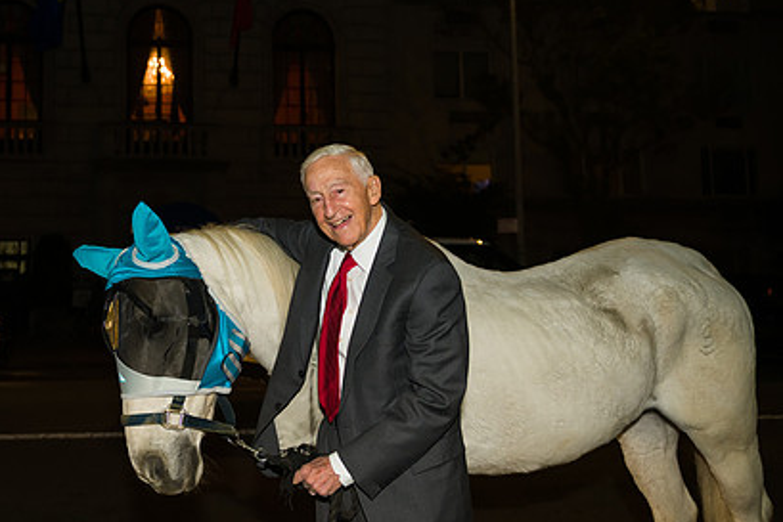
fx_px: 957
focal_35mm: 44
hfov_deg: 43.5
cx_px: 230
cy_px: 192
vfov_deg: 30.4
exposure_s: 1/125
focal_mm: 31
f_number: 3.2
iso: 1000
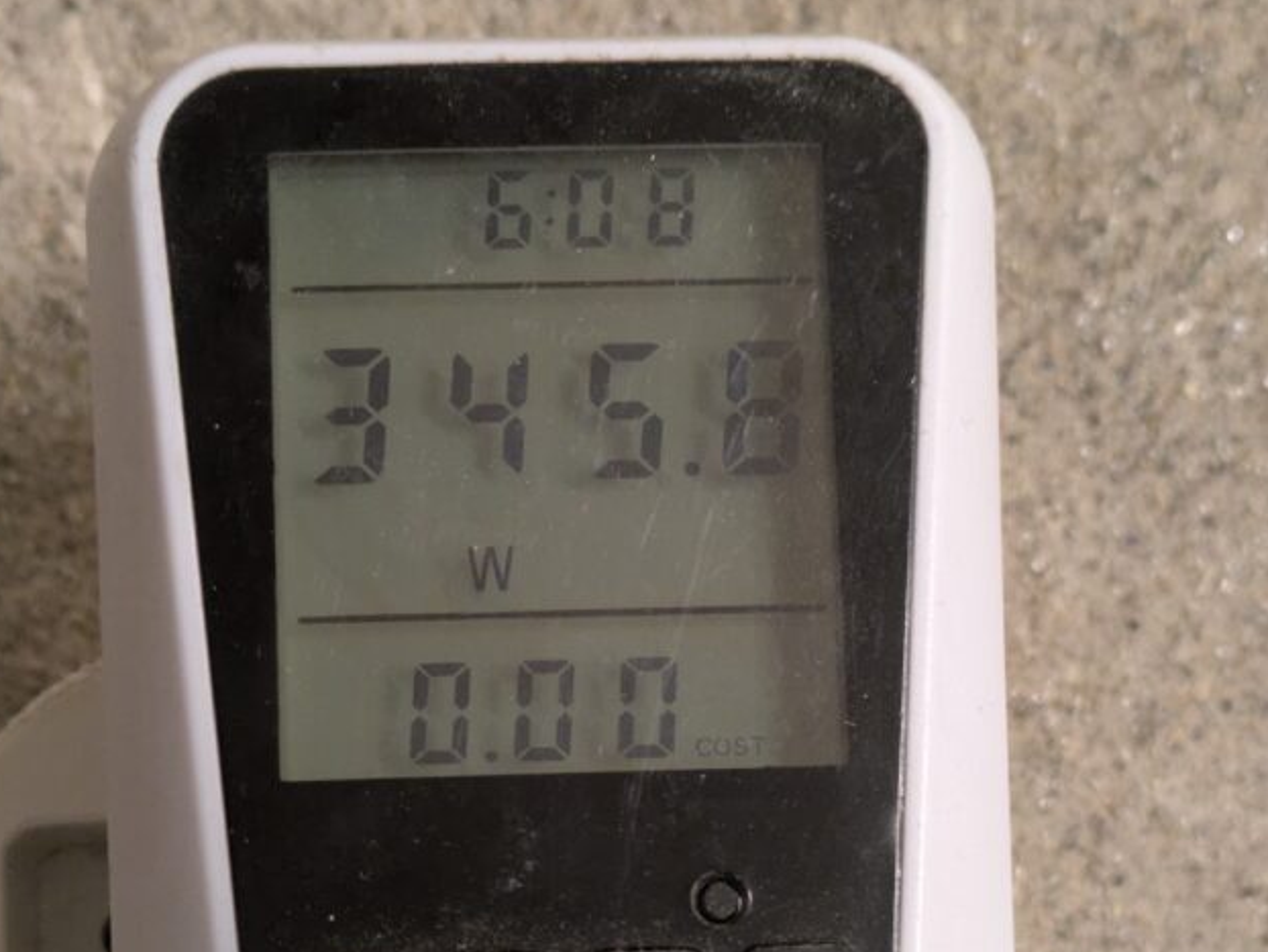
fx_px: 3078
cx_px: 591
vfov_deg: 17.5
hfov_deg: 23.3
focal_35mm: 84
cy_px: 645
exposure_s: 1/50
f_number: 1.89
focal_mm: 5.43
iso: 552
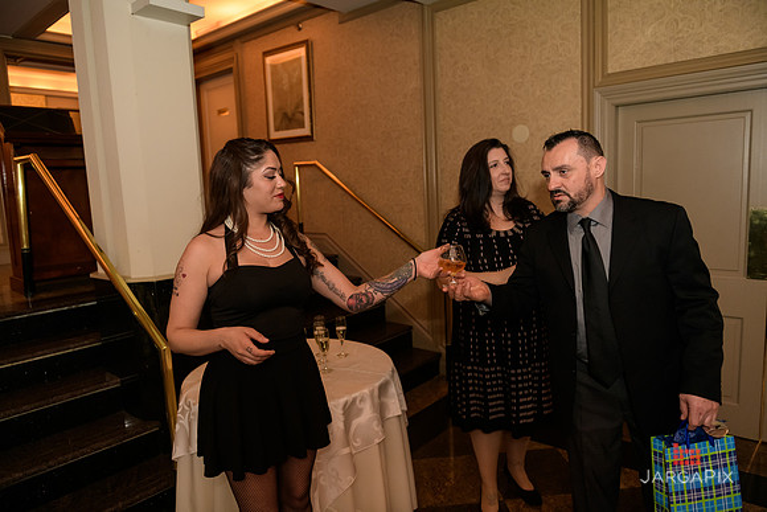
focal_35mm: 24
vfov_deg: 53.2
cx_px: 384
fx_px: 511
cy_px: 256
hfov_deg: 73.7
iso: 1600
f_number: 3.2
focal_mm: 24
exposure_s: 1/125
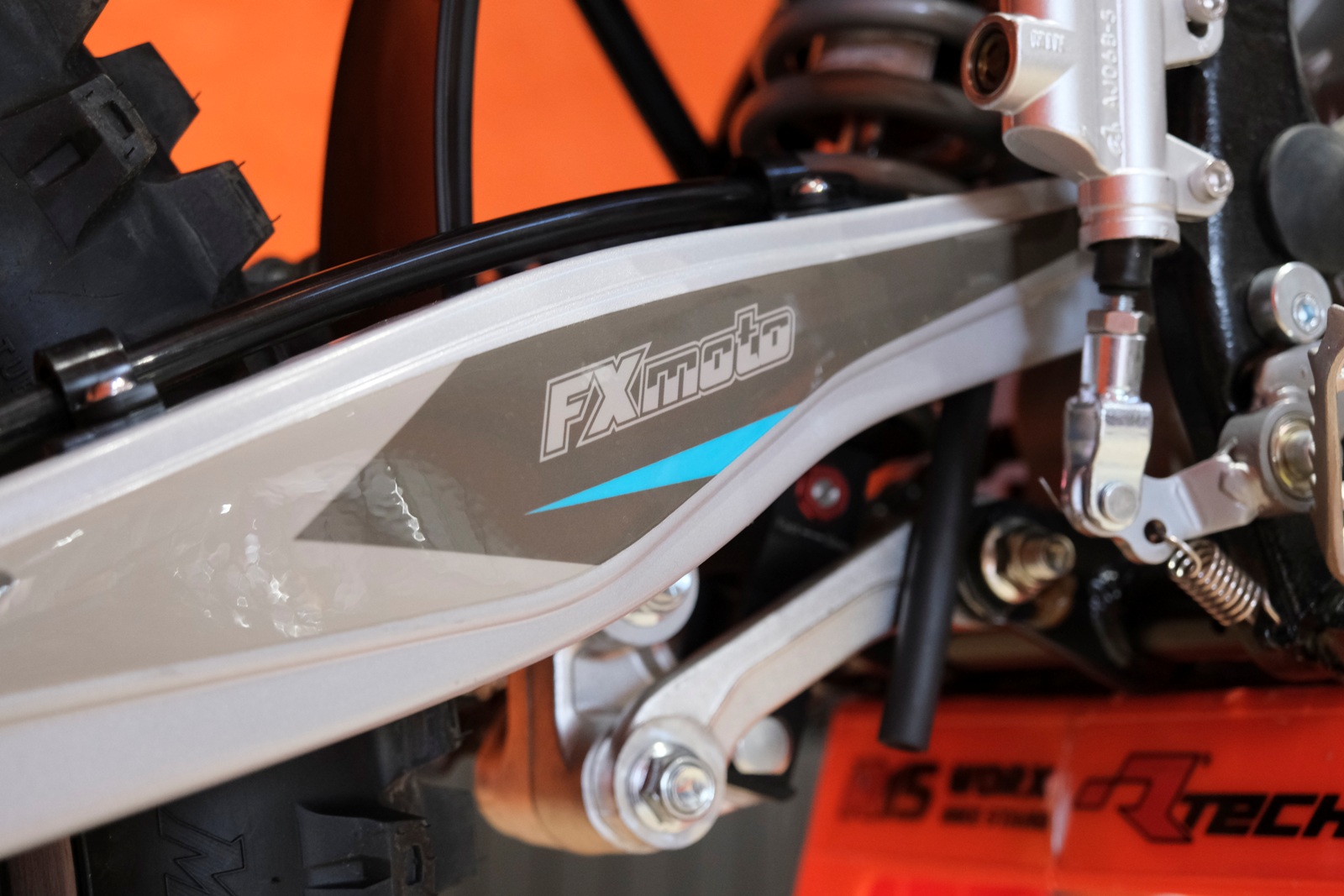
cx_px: 672
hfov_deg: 33.9
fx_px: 2203
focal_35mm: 59
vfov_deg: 23.0
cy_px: 448
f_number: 4
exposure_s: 1/100
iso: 2000
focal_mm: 39.3
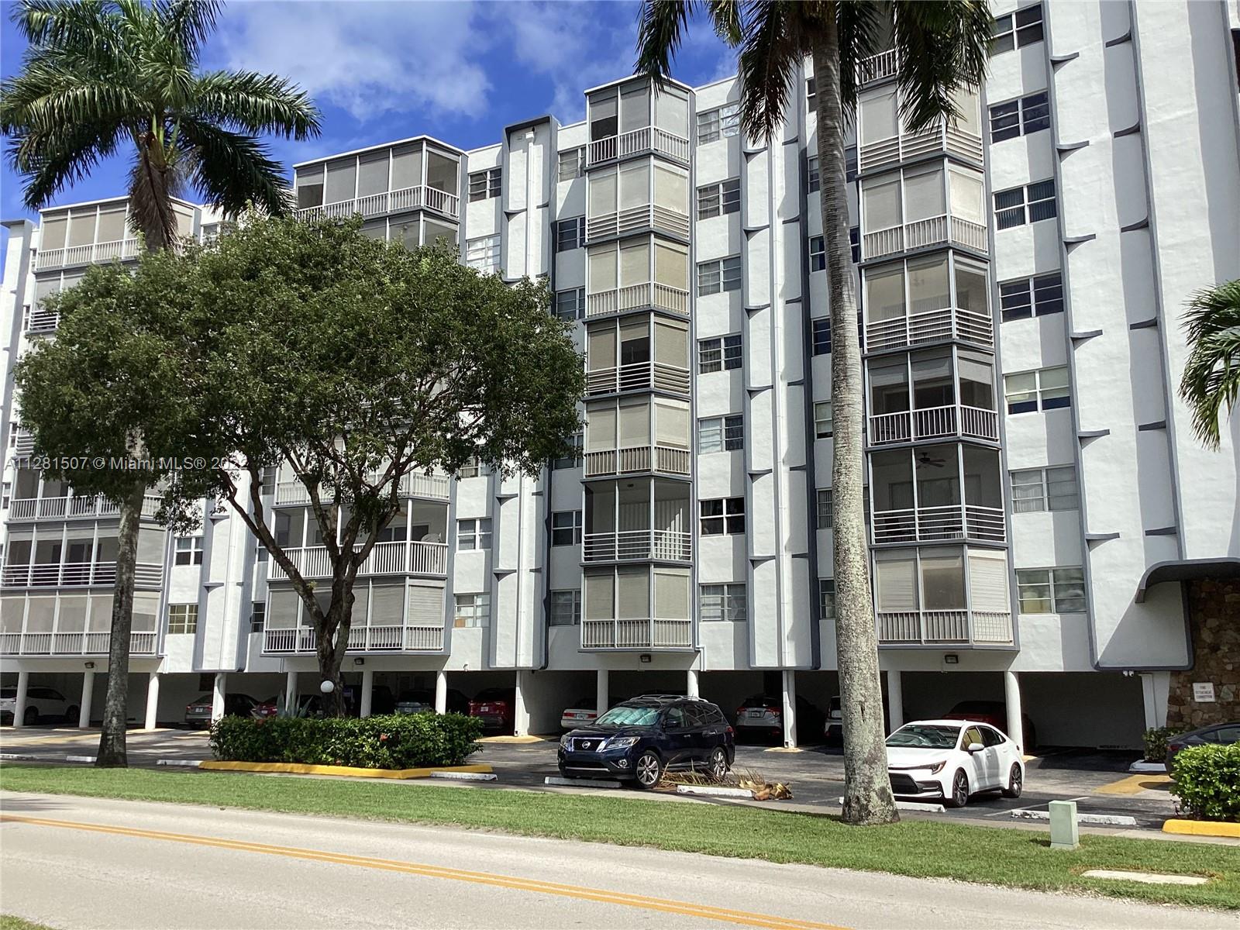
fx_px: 1110
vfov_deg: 45.4
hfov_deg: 58.4
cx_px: 620
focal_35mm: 31
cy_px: 465
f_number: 2.4
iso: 25
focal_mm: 3.3
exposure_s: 1/1567
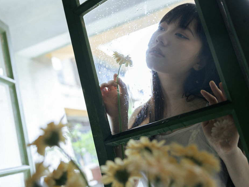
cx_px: 124
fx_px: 273
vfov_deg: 37.7
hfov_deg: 49.0
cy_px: 93
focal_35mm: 38
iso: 800
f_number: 2.8
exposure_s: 1/125
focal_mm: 35
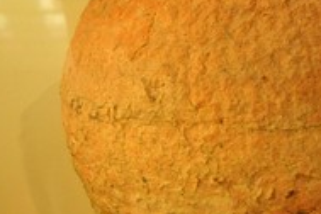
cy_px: 138
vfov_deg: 13.7
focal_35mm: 100
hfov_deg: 20.2
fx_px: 892
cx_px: 253
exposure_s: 1/13
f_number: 4
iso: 1000
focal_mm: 28
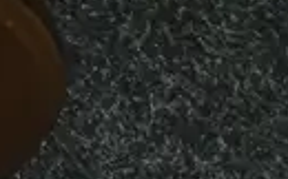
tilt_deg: -43.8
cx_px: -687
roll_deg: -1.0
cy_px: -625
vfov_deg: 4.7
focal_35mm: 243
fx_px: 1906
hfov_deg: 7.3
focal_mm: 4.15
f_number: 2.2
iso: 50
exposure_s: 1/17
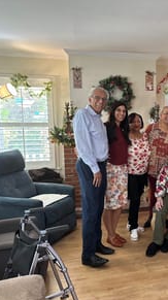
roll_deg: -0.9
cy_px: 154
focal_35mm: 36
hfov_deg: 30.4
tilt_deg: -8.5
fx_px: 286
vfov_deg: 55.3
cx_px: 169
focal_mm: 6.86
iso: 250
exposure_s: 1/60
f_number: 1.78
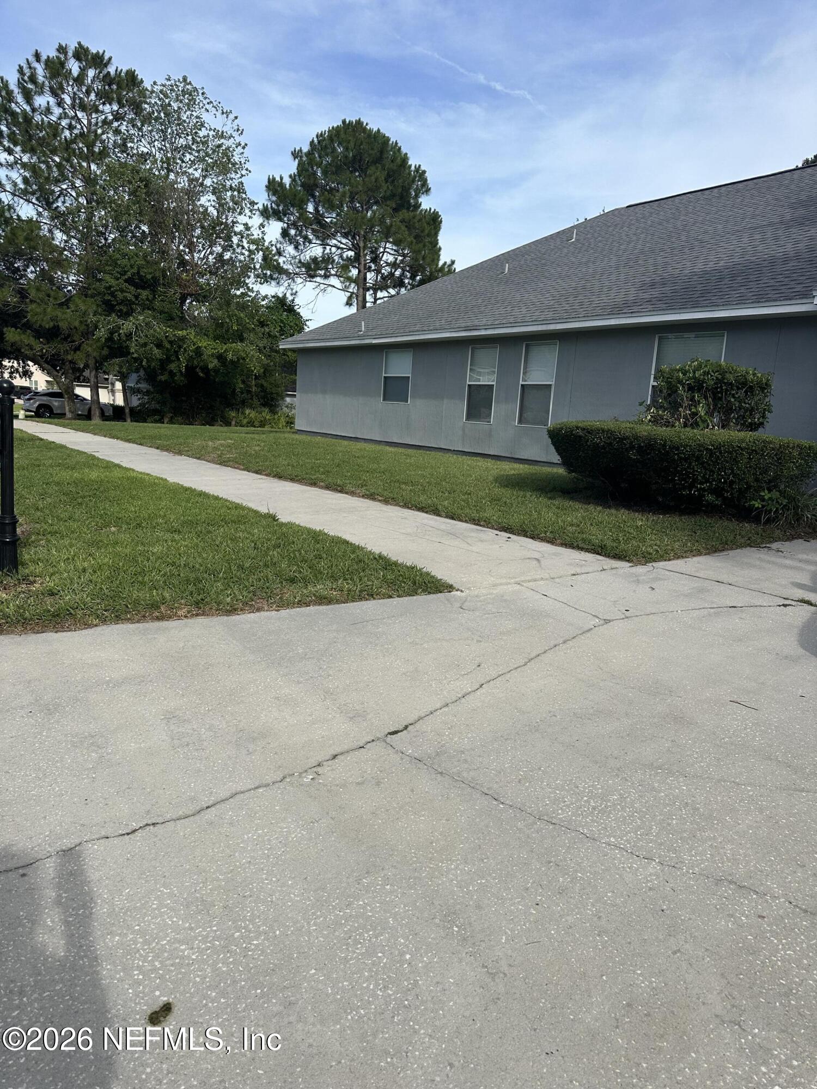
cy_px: 544
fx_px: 755
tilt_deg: -9.7
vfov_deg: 71.6
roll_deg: -4.8
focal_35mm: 24
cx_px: 408
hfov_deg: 56.8
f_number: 1.78
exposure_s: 1/3597
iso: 80
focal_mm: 6.86
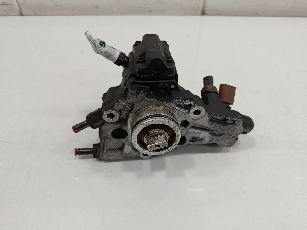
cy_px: 115
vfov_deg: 56.8
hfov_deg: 71.6
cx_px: 154
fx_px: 213
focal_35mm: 24
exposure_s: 1/100
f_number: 1.7
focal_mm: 5.24
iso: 884
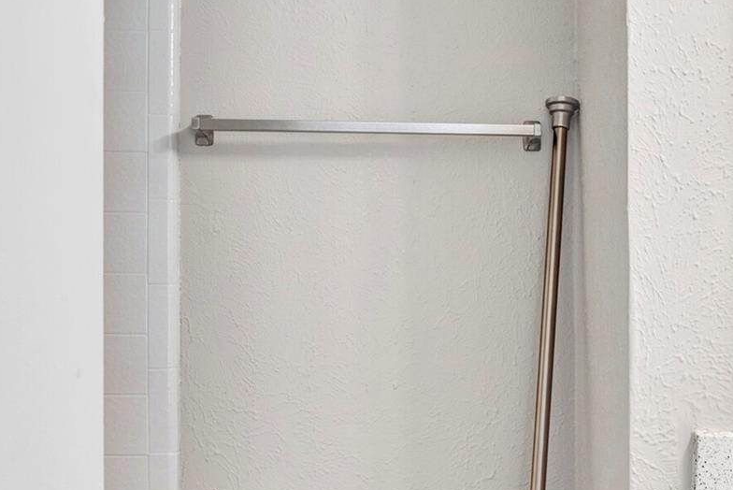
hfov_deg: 41.7
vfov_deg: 28.6
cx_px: 443
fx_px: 958
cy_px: 304
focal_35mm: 47
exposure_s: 1/50
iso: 320
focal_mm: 18
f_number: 7.1
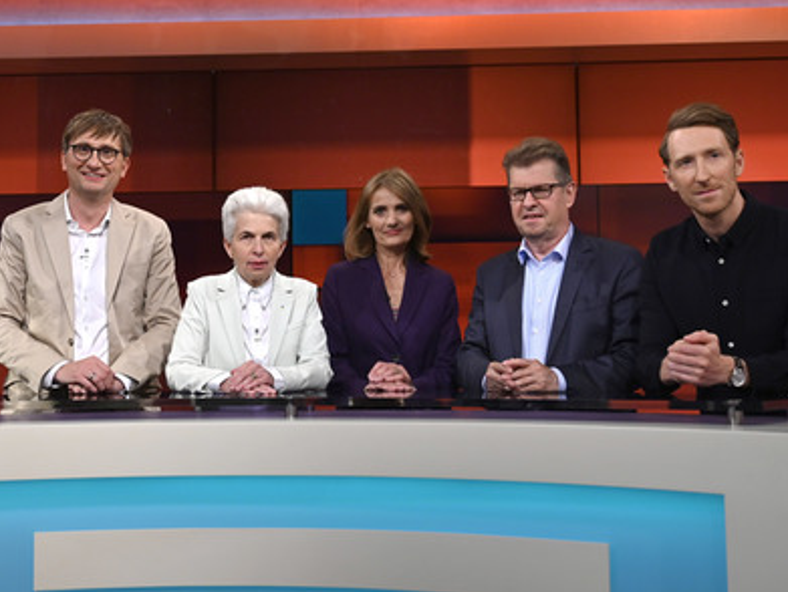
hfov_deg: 58.3
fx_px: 706
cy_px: 298
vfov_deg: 45.5
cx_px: 406
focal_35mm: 31
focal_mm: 28
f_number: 2.8
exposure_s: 1/200
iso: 500
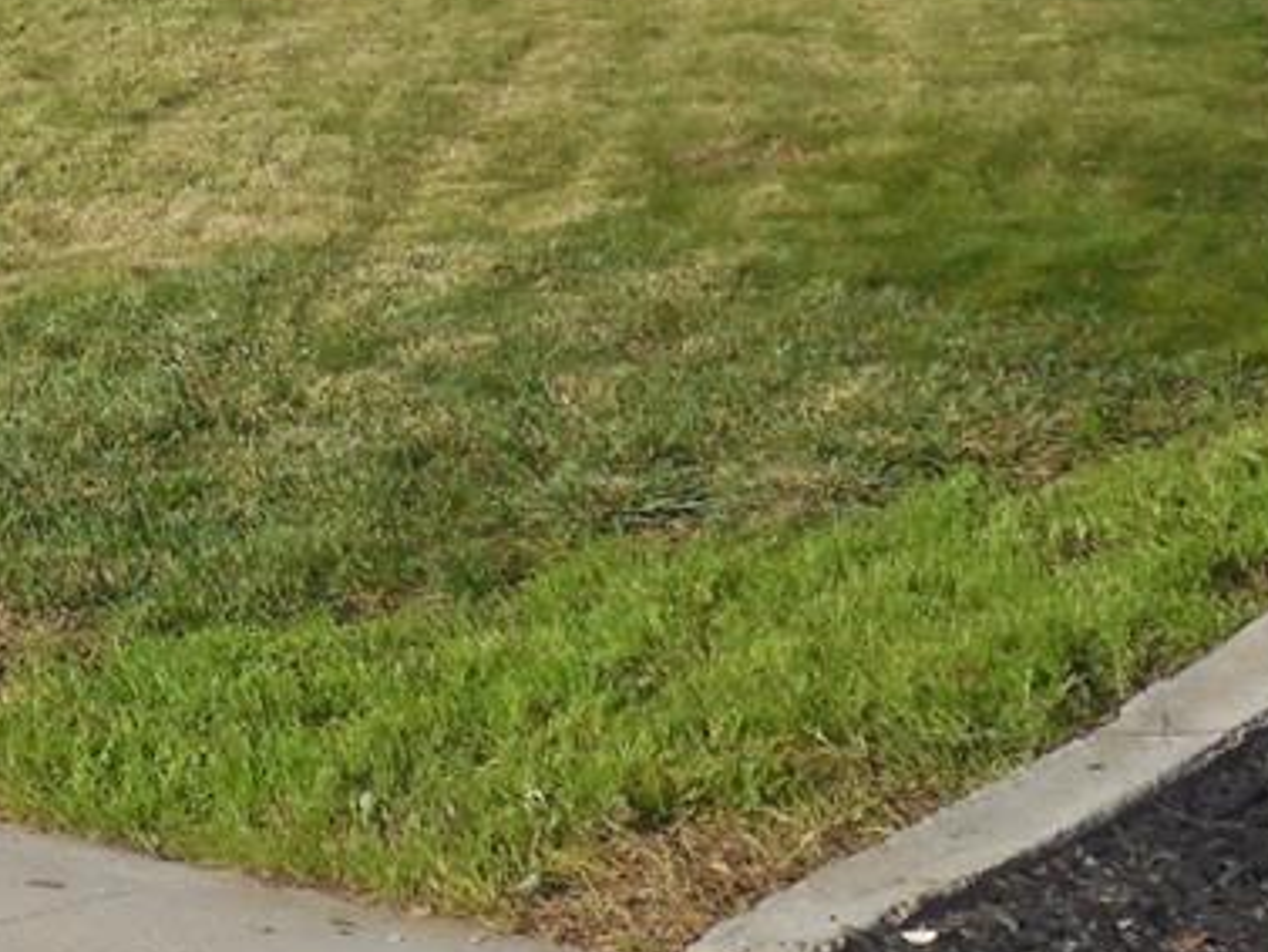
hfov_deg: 12.3
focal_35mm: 151
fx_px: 5533
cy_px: -155
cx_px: -790
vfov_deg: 9.7
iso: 125
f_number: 4.2
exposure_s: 1/1000
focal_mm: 6.8
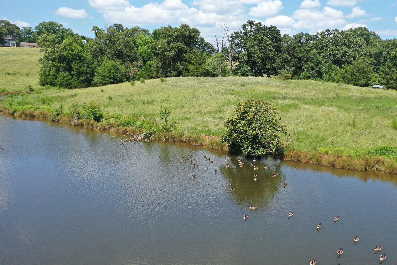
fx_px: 386
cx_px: 247
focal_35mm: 35
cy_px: 127
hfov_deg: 53.9
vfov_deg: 37.8
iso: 100
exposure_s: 1/1000
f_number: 3.2
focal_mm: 10.26
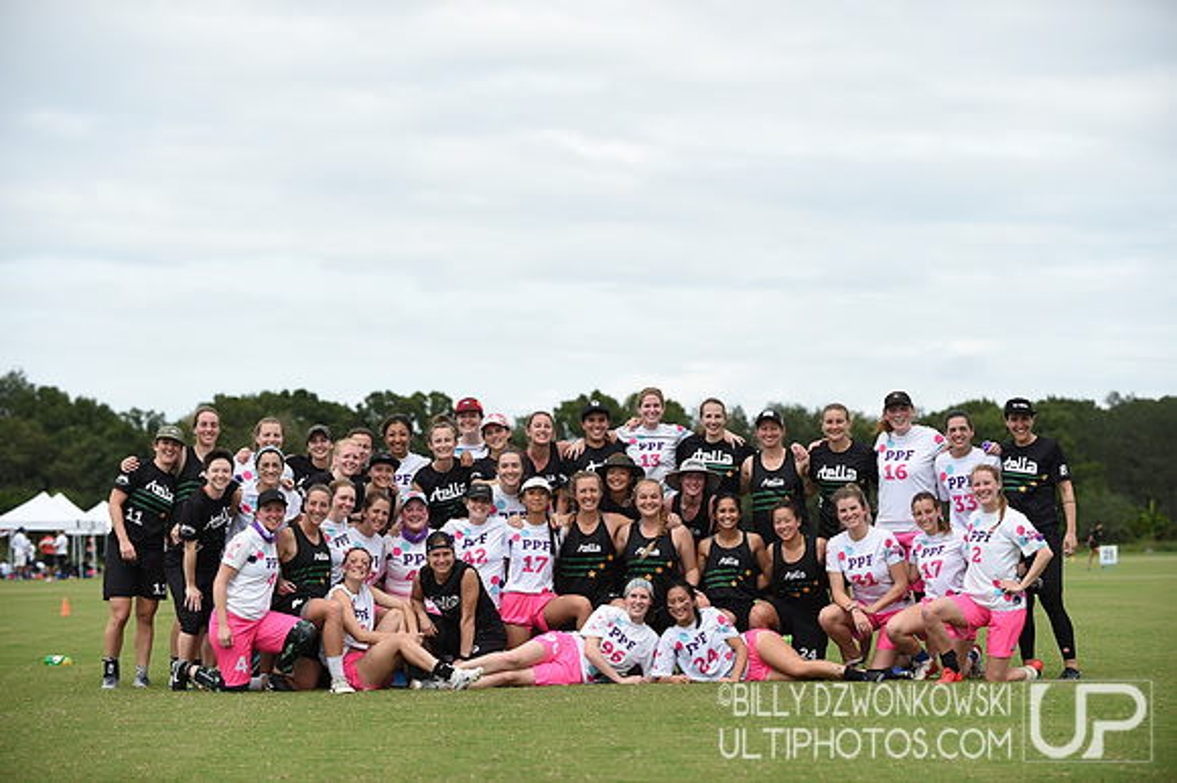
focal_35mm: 102
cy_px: 392
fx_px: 3333
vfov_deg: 13.4
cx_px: 588
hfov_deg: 20.0
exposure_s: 1/640
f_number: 4.5
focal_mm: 102
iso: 100
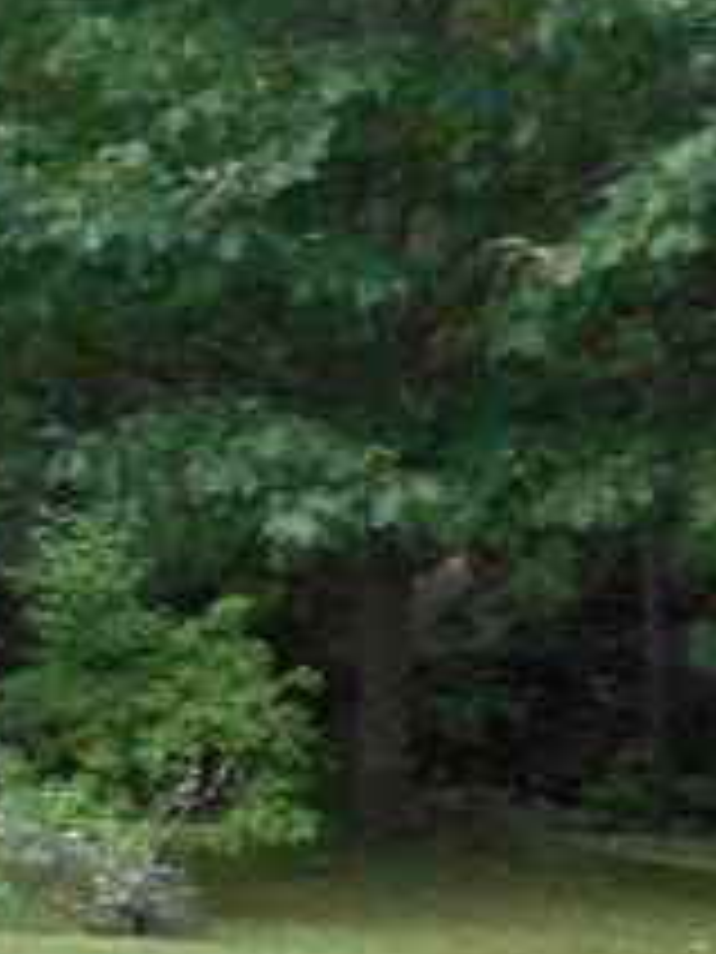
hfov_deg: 9.9
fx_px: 3337
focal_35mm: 121
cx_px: -1292
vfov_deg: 16.3
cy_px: 594
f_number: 3.7
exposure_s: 1/125
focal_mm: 4.5
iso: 80
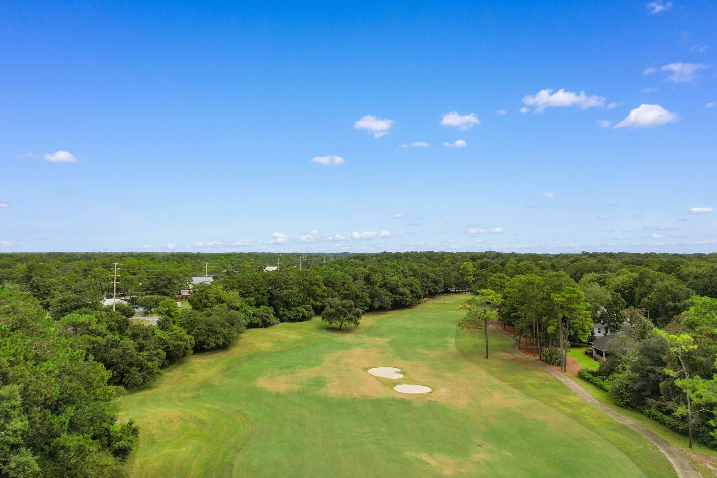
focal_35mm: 22
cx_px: 358
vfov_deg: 57.2
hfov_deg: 78.6
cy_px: 239
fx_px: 438
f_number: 2.8
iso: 100
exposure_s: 1/800
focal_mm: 8.38
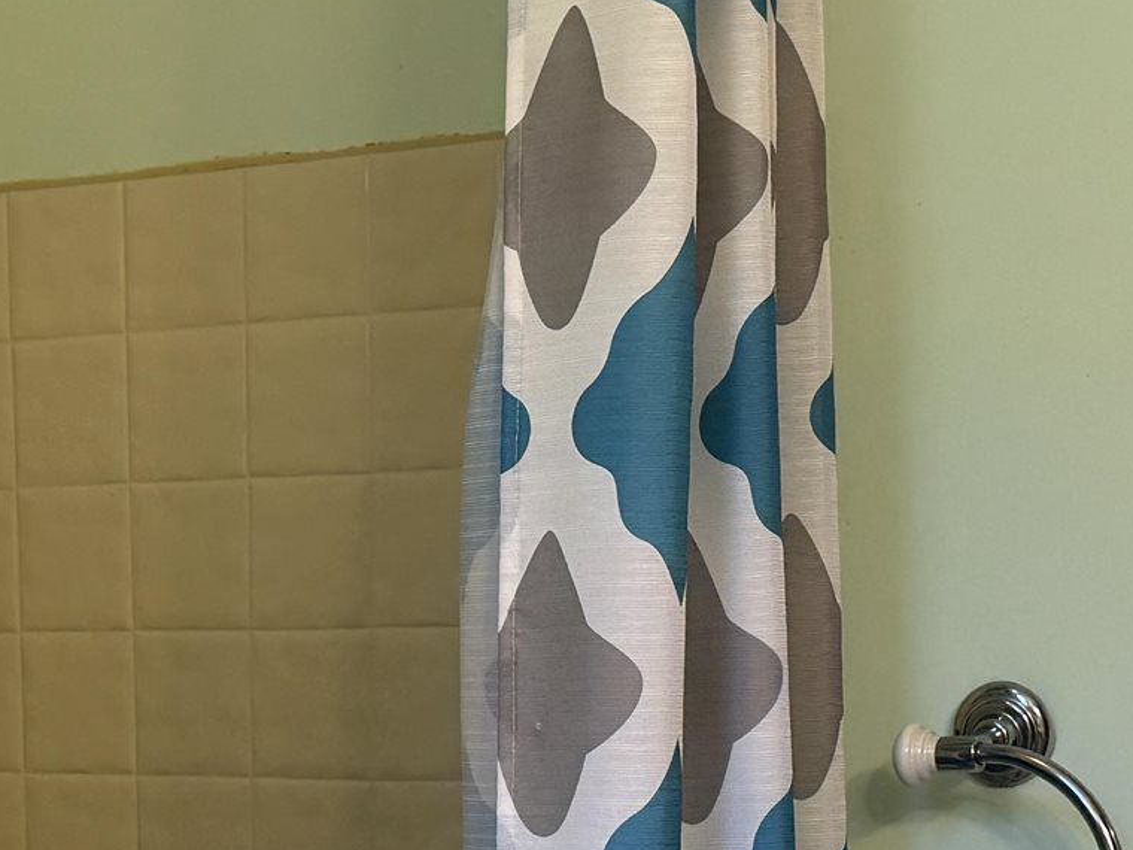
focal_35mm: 97
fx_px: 3175
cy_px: 1177
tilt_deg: -8.9
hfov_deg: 20.2
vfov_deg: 14.5
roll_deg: +0.5
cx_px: 376
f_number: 1.78
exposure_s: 1/120
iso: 160
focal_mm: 6.76
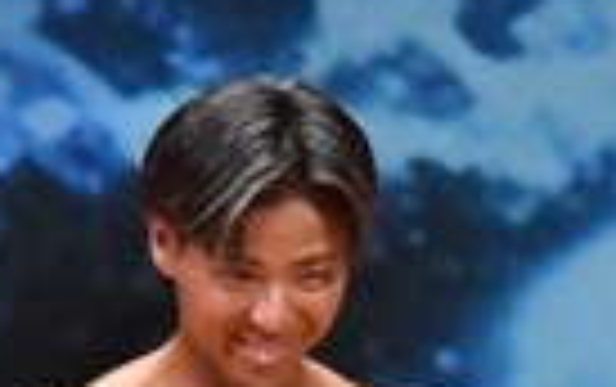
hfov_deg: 1.4
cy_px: 994
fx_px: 26070
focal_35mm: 1551
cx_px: 245
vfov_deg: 0.8
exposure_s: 1/400
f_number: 5.6
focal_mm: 180
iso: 8000
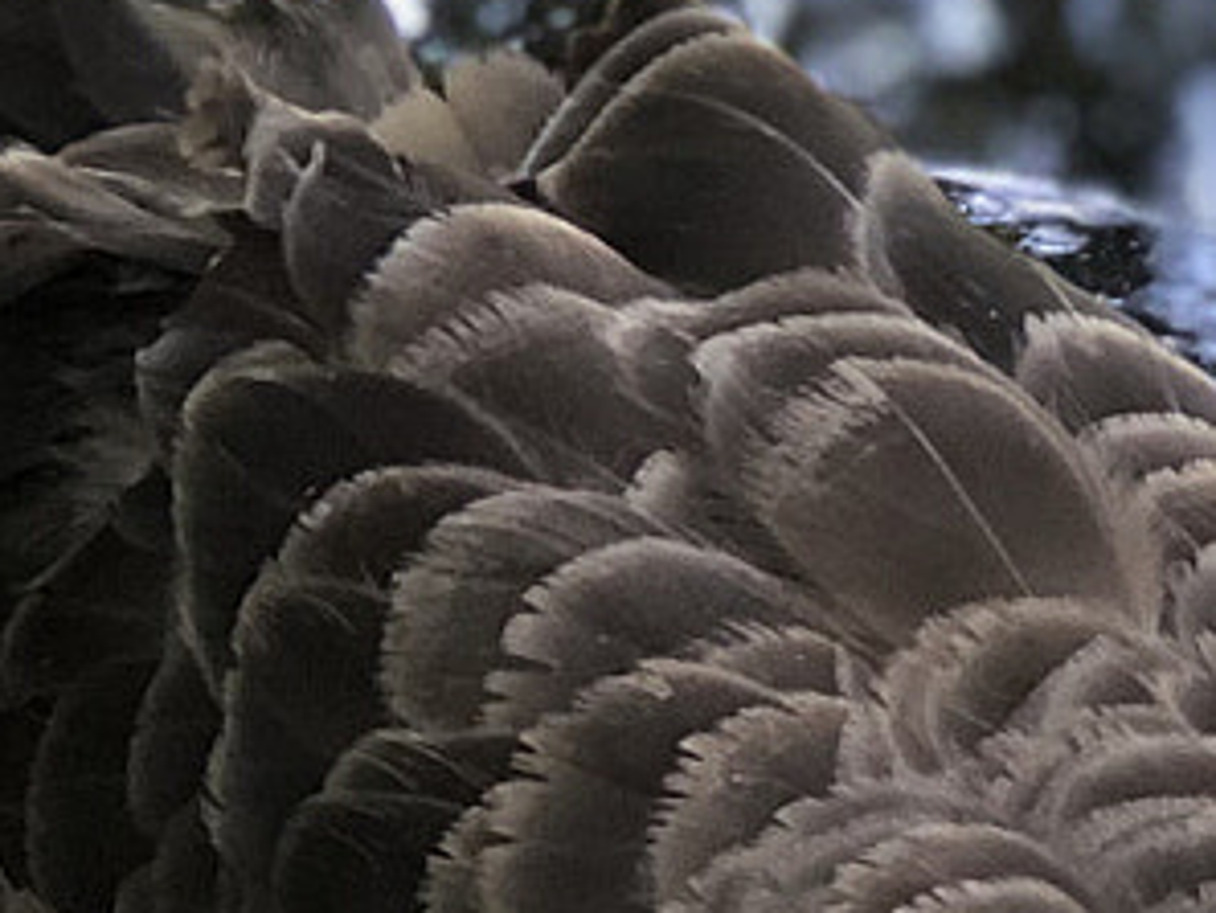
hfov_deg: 6.4
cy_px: 823
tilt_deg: -29.8
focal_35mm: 307
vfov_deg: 4.8
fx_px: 10789
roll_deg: +0.5
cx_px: 1400
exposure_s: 1/60
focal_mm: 6.6
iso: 250
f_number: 2.8
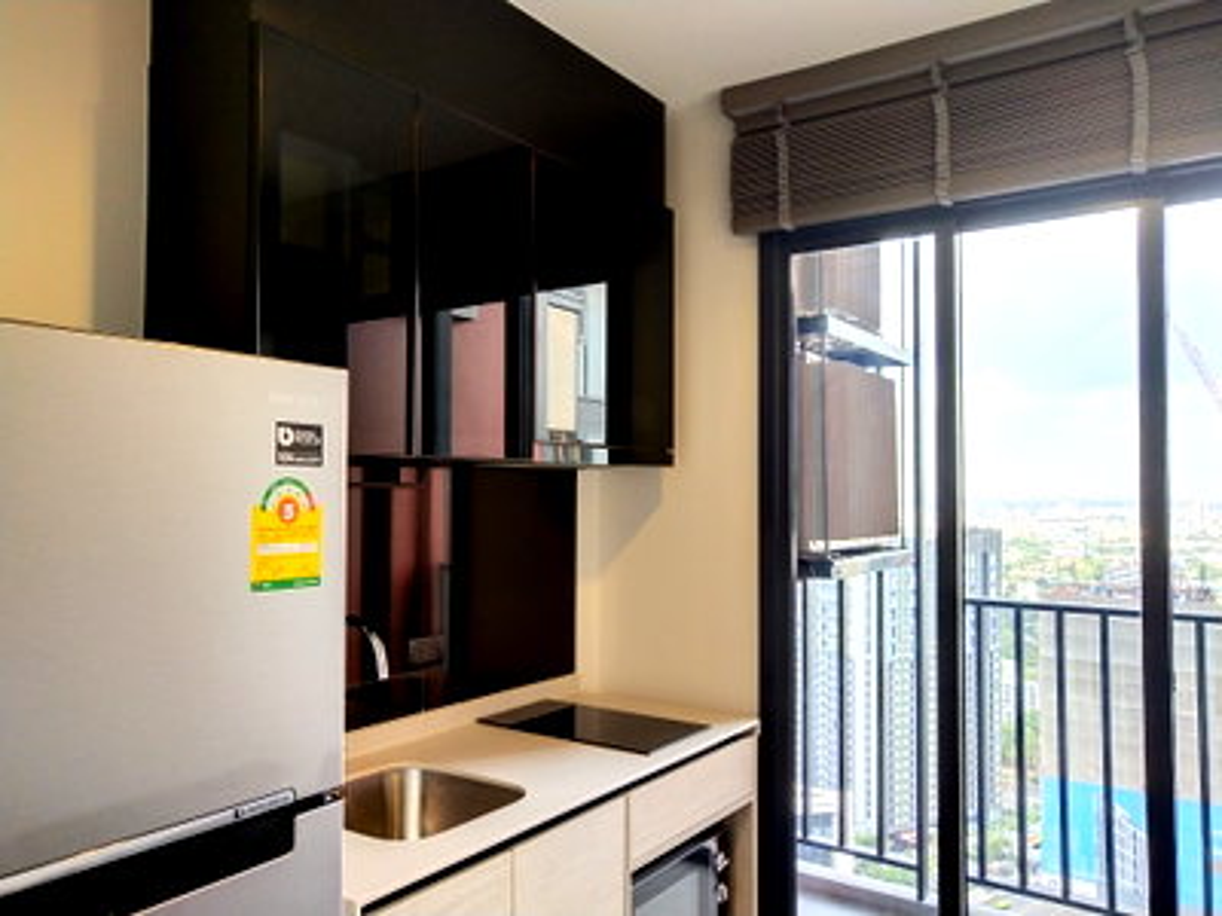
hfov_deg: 60.0
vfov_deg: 46.8
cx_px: 611
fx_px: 1059
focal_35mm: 30
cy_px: 458
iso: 255
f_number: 1.8
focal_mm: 3.95
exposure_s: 1/100
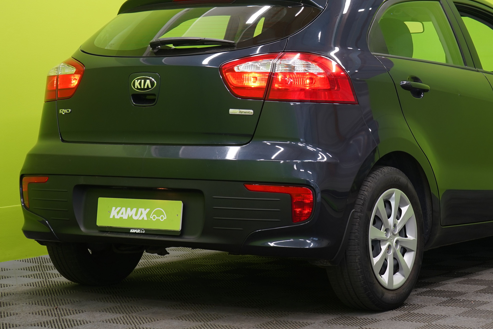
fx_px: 1356
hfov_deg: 20.6
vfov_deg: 13.8
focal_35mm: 99
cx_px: 317
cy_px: 104
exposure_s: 1/25
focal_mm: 65
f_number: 5.6
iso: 400
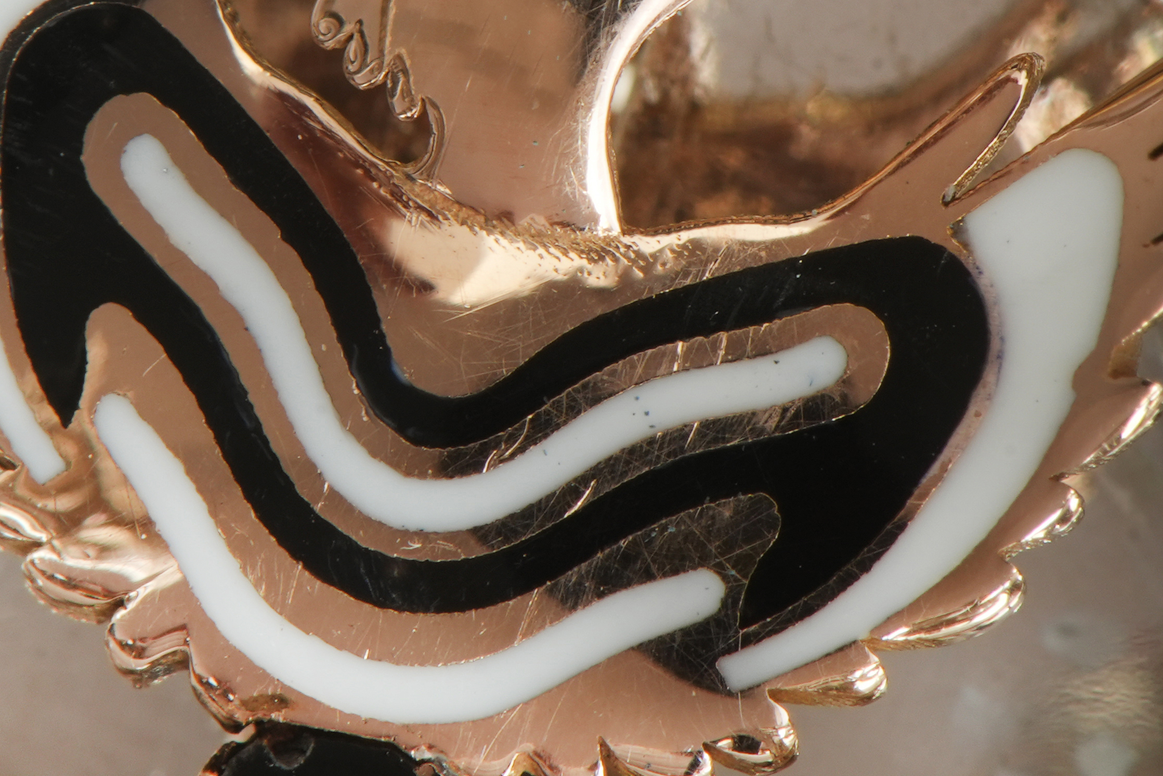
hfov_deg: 6.2
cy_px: 145
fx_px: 10807
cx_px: 400
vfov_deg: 4.1
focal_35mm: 335
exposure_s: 1/1.25
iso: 400
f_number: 29
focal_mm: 106.8
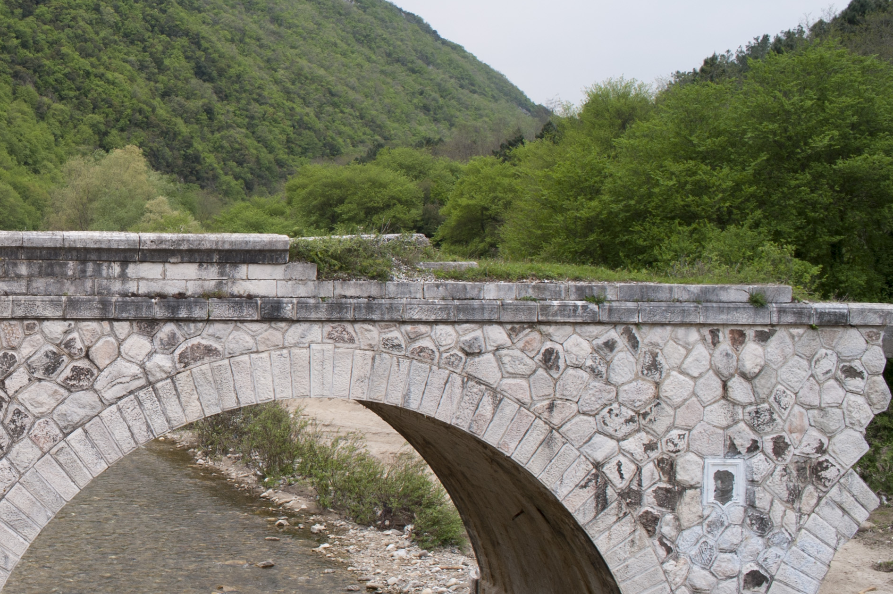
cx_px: -48
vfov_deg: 21.5
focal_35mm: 63
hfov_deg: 29.3
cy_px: 262
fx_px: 1562
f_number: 2.8
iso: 200
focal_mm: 28
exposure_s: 1/50
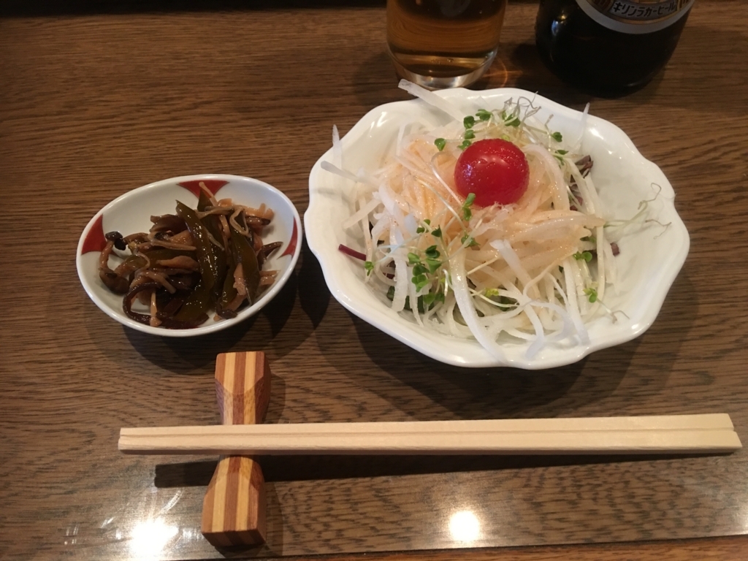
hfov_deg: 61.7
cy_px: 280
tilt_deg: -52.6
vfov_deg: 48.2
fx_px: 627
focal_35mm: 29
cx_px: 374
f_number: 2.2
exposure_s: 1/8
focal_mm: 4.15
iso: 100
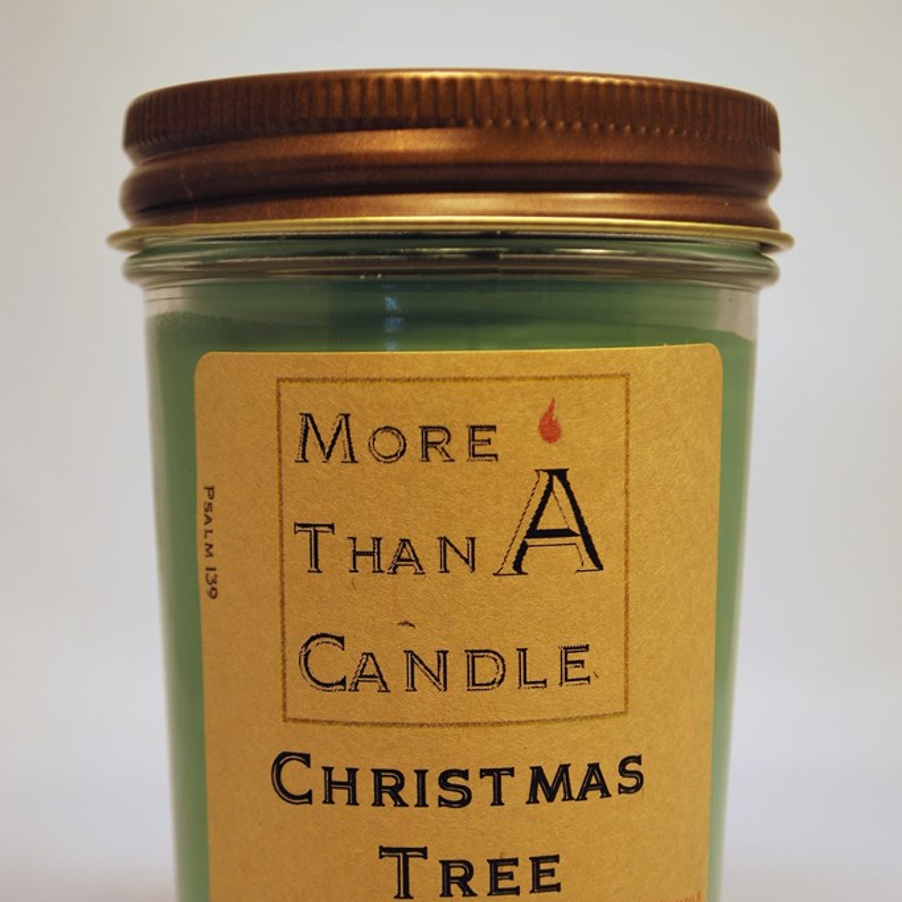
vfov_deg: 18.8
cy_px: 569
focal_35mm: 92
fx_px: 2712
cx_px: 450
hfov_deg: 18.9
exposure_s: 1/125
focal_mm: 48
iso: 180
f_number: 5.6
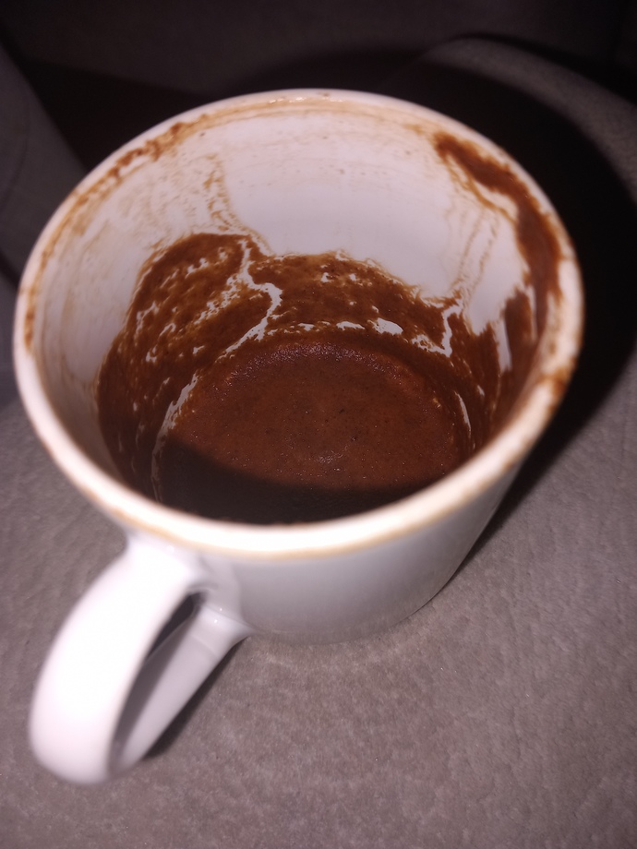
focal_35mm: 27
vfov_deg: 65.3
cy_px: 424
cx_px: 318
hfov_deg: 51.4
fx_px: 662
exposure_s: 1/122
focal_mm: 4
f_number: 1.8
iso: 20
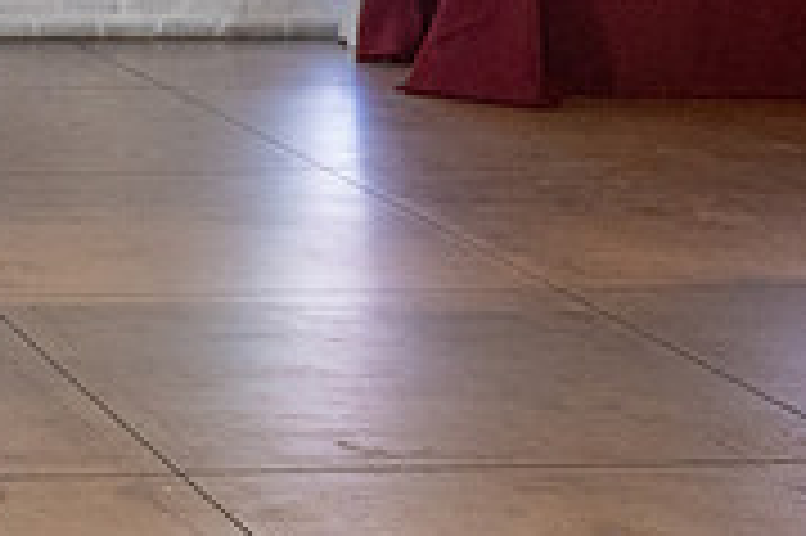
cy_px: 36
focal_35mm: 138
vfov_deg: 9.9
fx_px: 3087
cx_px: -527
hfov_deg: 13.7
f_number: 2.8
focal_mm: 32.5
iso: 2000
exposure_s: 1/200
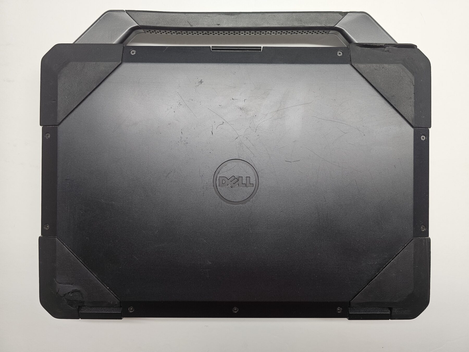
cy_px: 176
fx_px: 312
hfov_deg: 73.9
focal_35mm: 23
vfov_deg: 58.9
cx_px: 234
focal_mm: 6.3
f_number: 1.7
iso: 80
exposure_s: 1/120
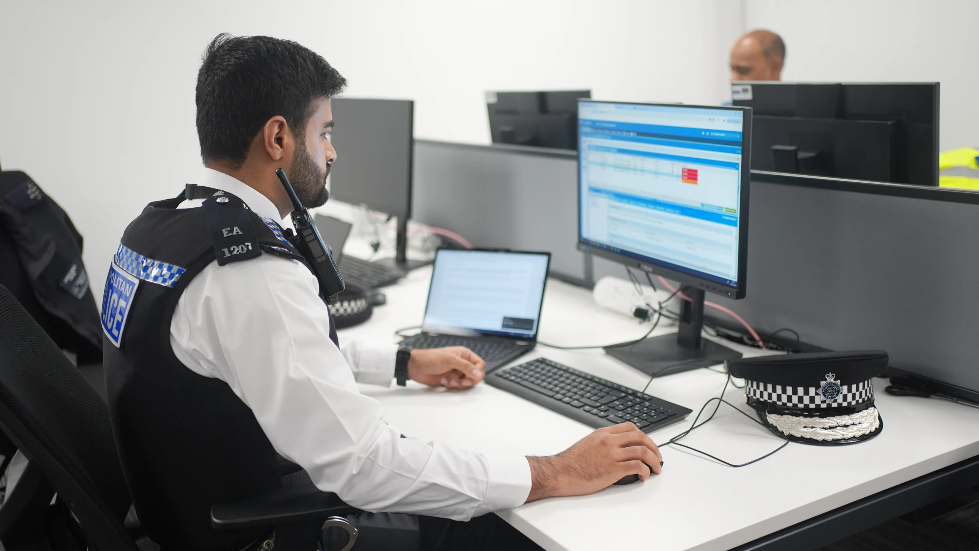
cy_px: 301
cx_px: 491
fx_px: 960
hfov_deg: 54.0
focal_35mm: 37
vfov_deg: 32.0
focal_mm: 35
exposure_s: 1/250
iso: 640
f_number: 1.8
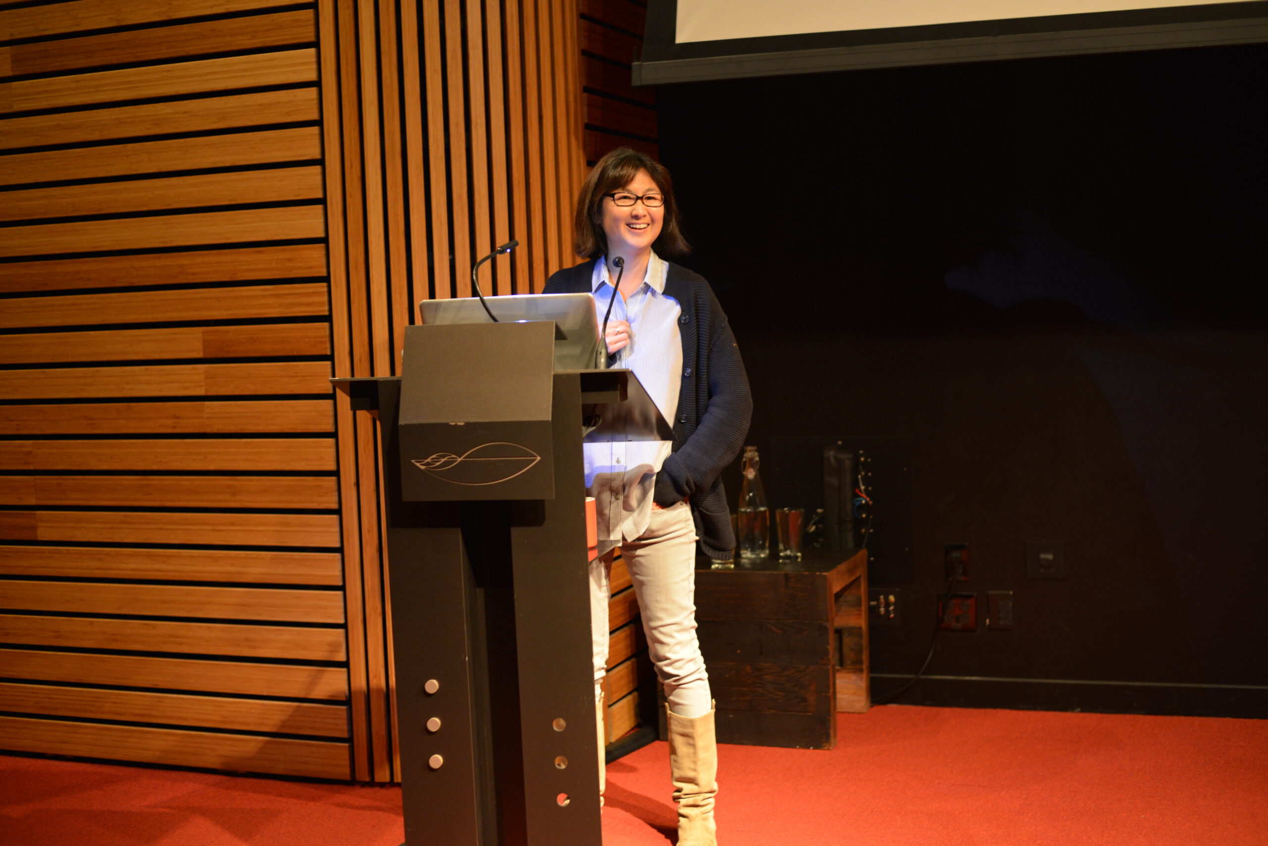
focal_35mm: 50
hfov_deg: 39.6
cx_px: 634
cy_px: 423
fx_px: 1762
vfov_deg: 27.0
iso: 1600
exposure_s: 1/20
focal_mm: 50
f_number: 2.5
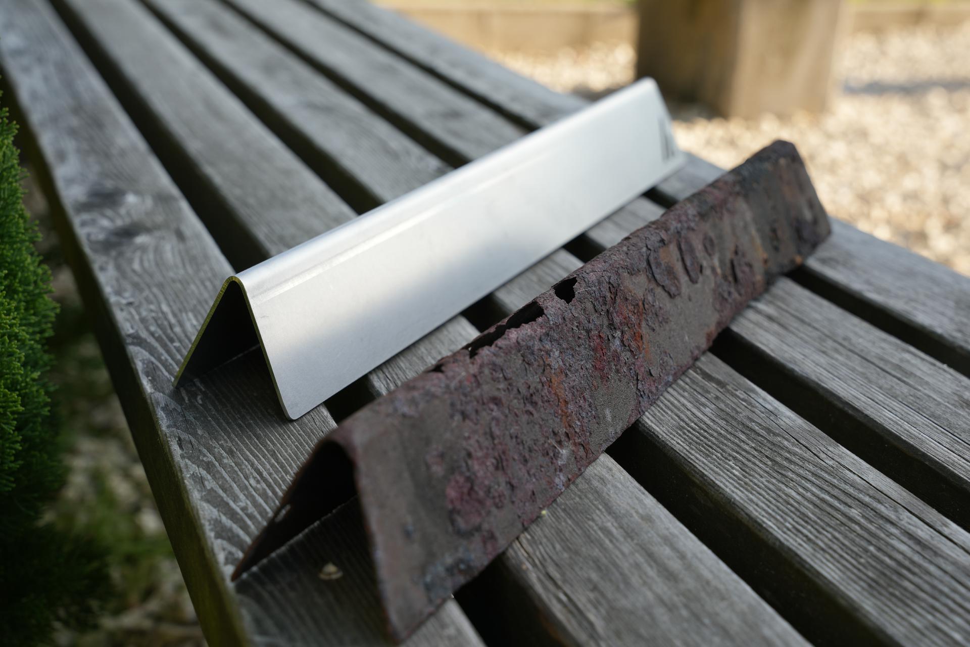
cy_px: 324
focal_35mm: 48
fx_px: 1299
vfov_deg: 28.0
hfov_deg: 41.0
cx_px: 485
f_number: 6.3
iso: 100
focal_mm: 48.2
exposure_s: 1/80
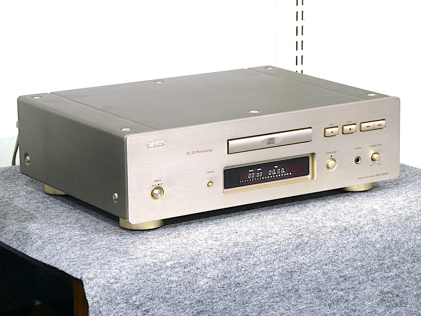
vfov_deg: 11.0
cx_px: 210
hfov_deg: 14.6
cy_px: 158
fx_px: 1642
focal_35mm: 135
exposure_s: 1/5
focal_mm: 24.2
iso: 200
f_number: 5.3
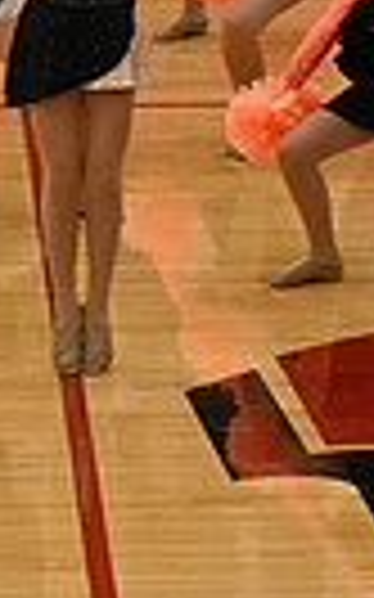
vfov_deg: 4.5
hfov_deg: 2.8
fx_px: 7624
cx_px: 1289
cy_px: -151
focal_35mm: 467
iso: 3200
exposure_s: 1/400
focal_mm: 70
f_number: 4
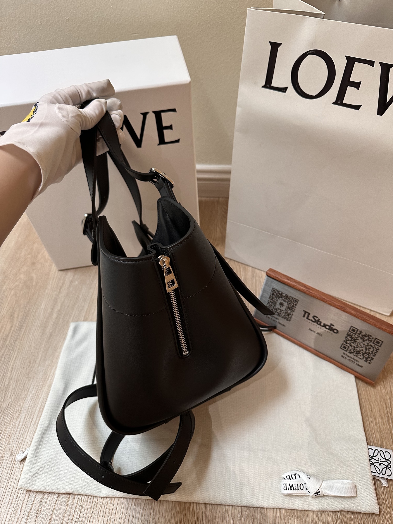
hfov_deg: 56.8
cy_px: 262
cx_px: 196
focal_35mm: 24
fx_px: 363
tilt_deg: -50.9
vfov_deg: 71.6
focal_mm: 6.86
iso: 250
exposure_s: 1/72
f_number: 1.78
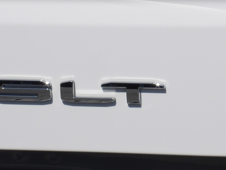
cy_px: 101
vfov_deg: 2.1
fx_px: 4524
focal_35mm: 693
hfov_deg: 2.9
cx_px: 101
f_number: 6.8
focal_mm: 65.2
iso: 100
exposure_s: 1/564
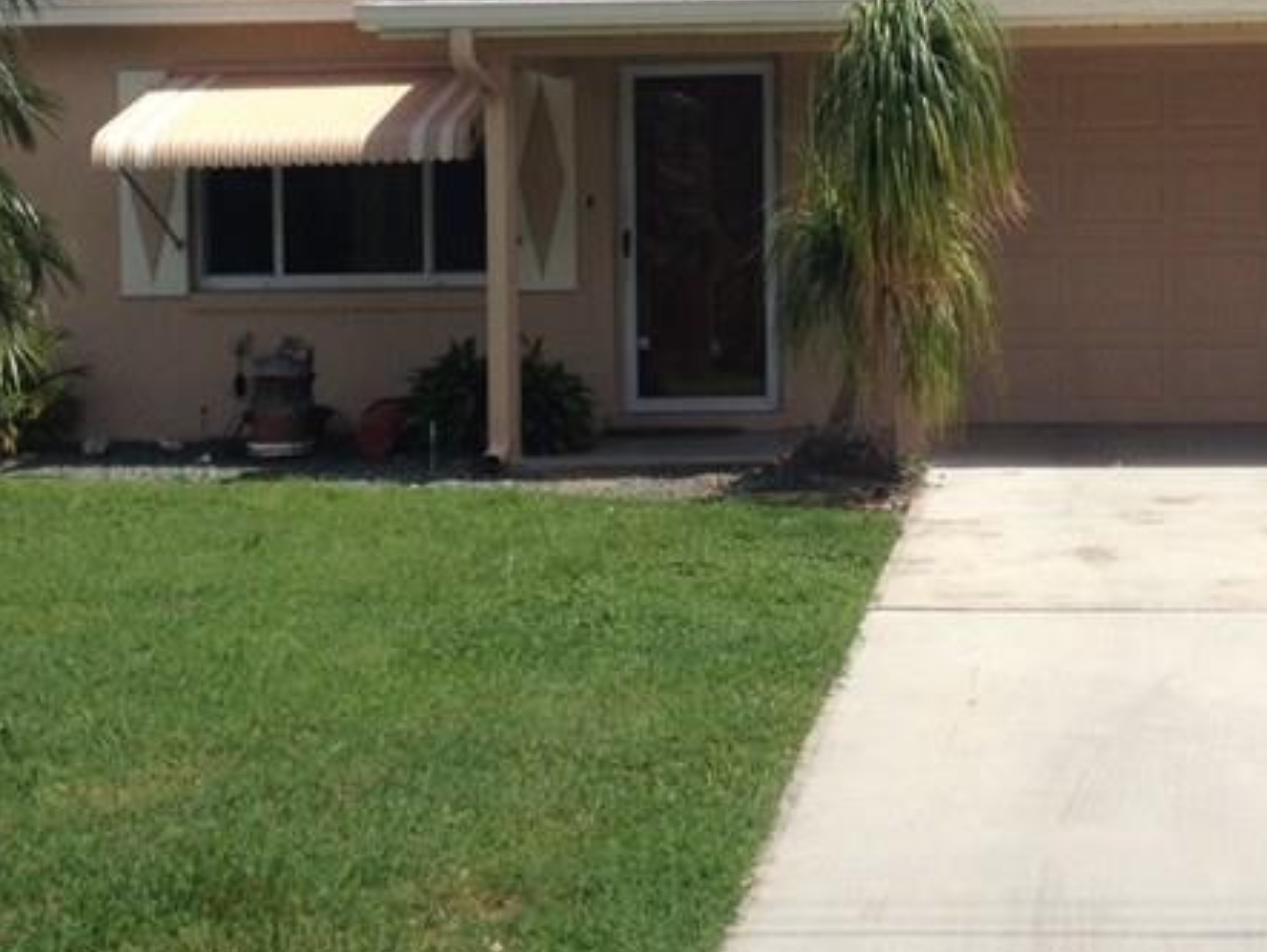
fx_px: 2966
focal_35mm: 81
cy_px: 281
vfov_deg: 18.2
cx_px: 843
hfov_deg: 24.0
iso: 50
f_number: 2.4
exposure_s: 1/2123
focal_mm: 4.28
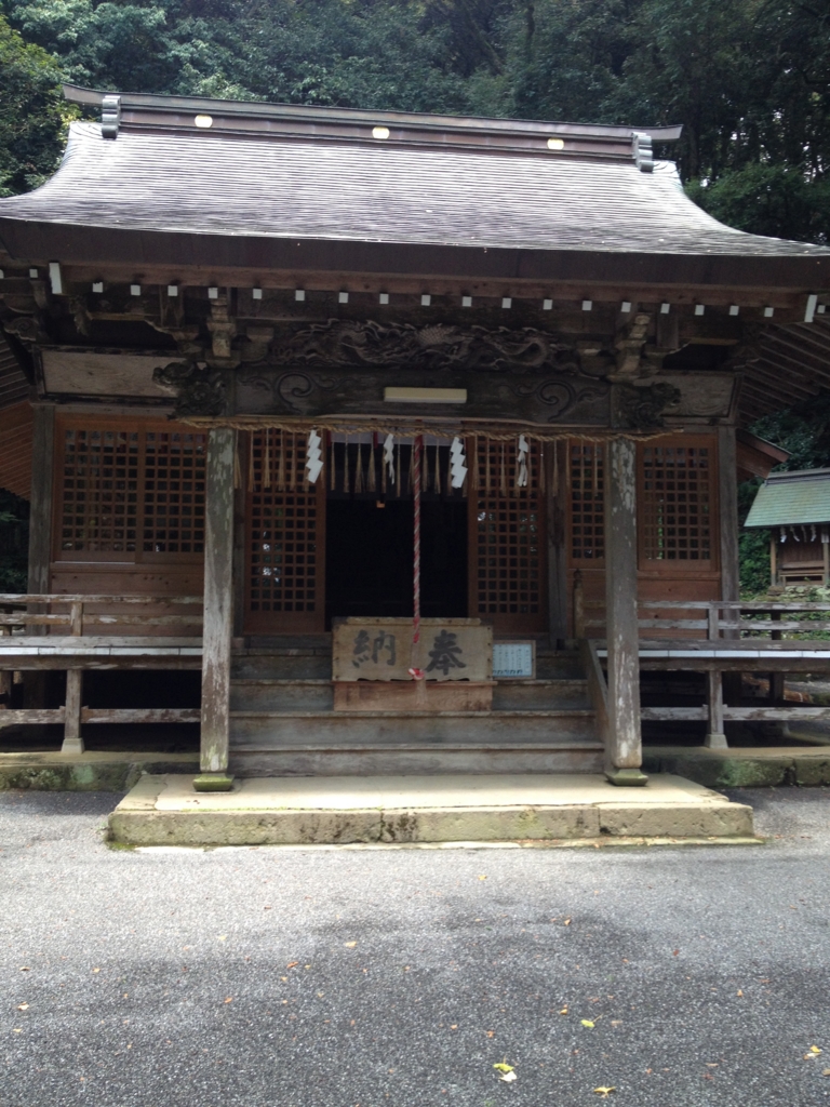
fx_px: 1119
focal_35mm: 35
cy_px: 554
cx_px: 415
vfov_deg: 52.6
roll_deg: +0.6
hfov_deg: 40.7
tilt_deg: +3.0
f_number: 2.4
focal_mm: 4.28
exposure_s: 1/120
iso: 64
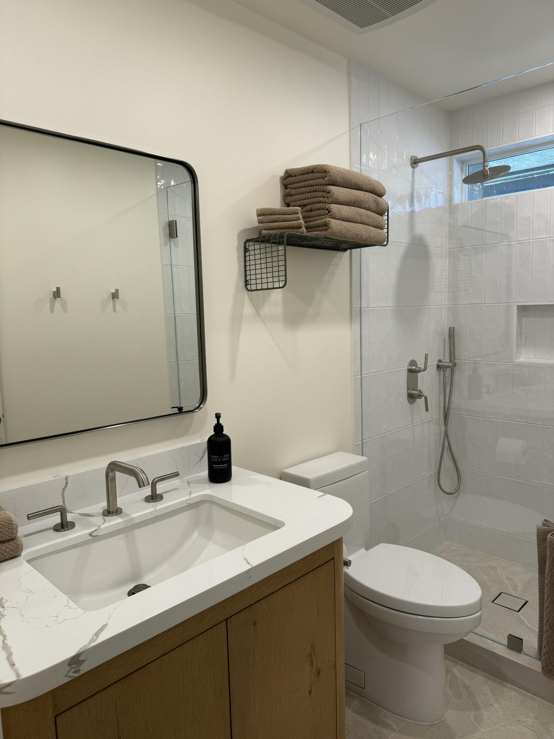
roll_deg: +0.7
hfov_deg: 56.8
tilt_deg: -7.6
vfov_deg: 71.6
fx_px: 512
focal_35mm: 24
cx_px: 277
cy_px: 370
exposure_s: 1/120
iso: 80
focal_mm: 6.76
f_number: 1.78
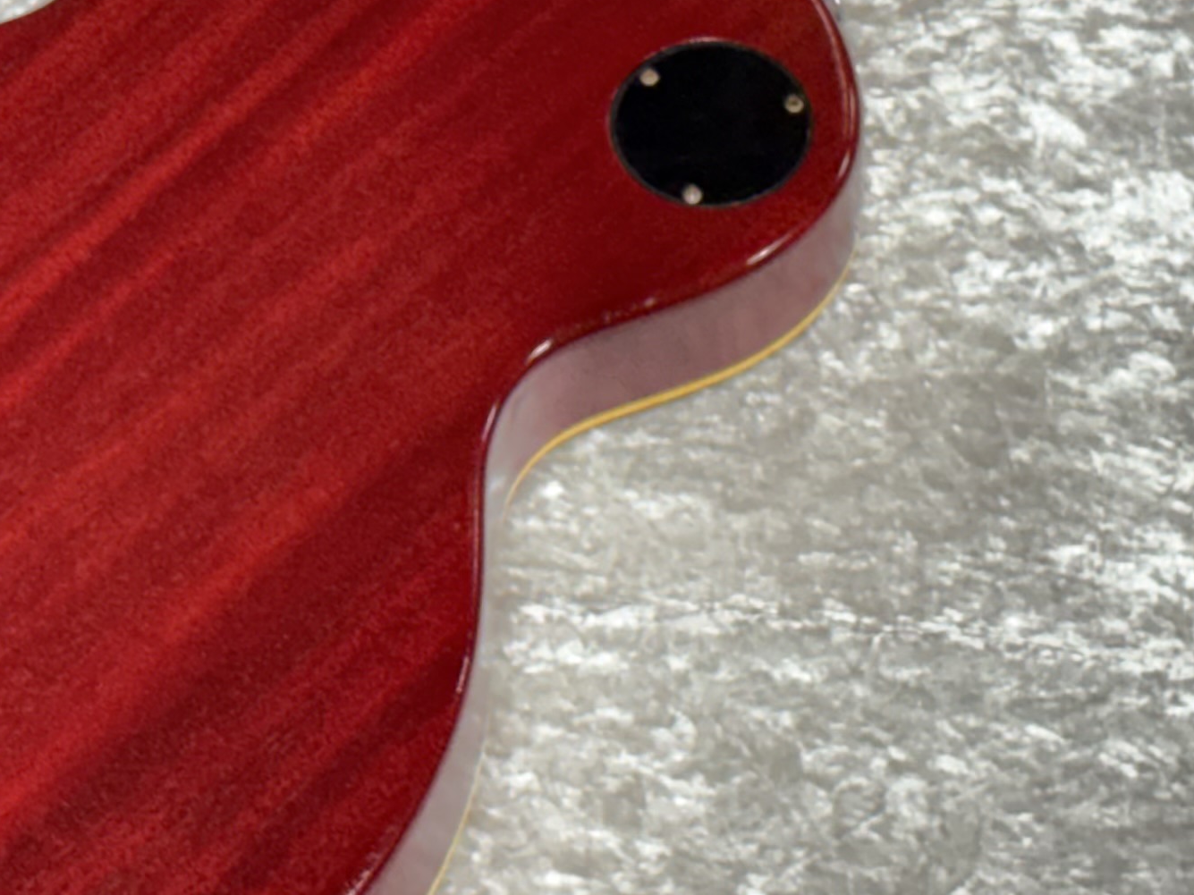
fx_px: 5001
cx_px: 574
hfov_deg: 13.6
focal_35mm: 145
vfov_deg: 10.1
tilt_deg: -59.8
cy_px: -71
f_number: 1.78
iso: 500
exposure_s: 1/40
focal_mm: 6.76
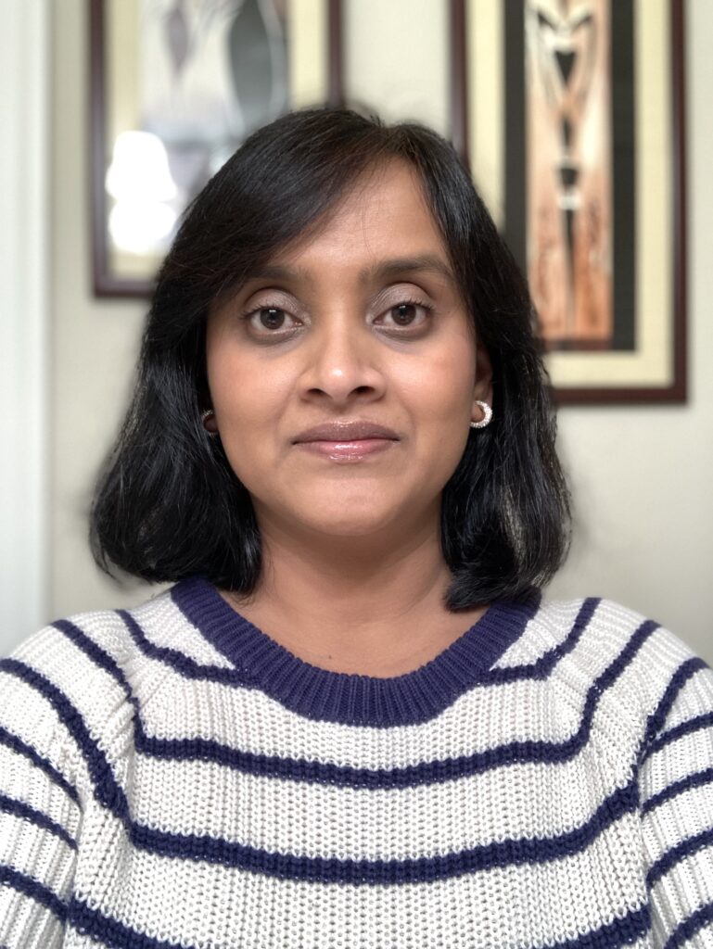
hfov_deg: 44.2
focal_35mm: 32
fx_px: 878
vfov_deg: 56.8
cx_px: 356
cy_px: 474
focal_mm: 2.87
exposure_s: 1/40
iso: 200
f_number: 2.2
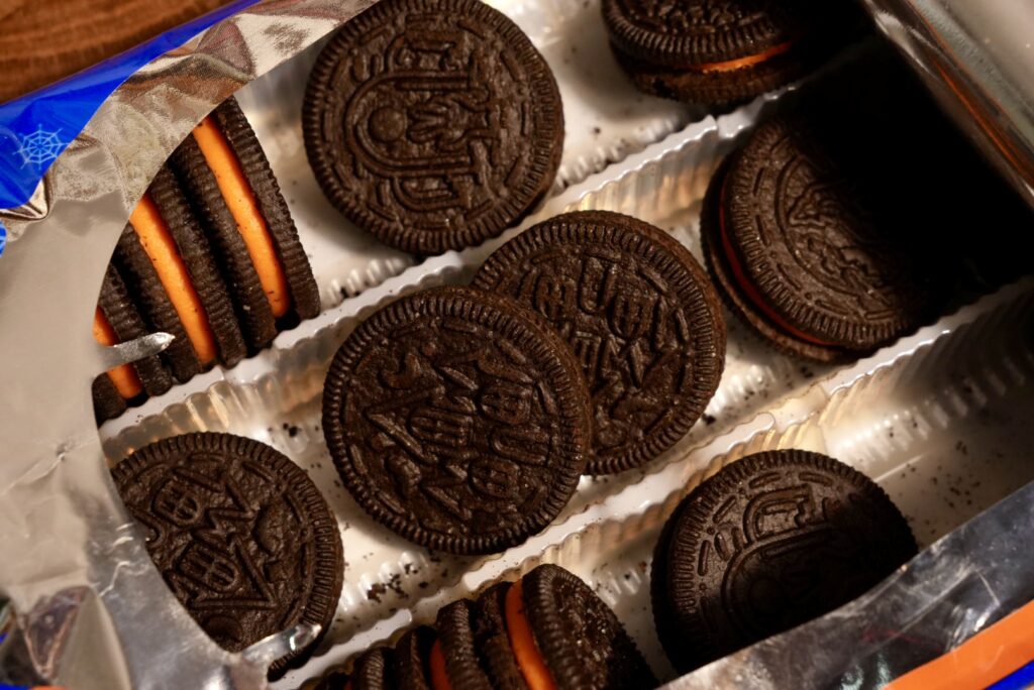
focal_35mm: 60
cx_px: 517
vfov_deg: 22.7
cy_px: 345
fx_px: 1724
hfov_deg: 33.4
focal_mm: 40
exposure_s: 1/60
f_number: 6.3
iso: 1250
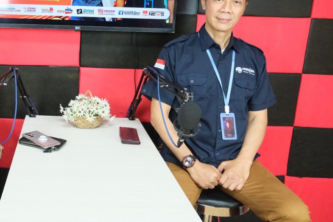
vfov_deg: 33.1
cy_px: 71
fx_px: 370
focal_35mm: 40
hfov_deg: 45.6
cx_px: 59
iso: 3200
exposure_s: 1/100
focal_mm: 15.6
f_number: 3.5
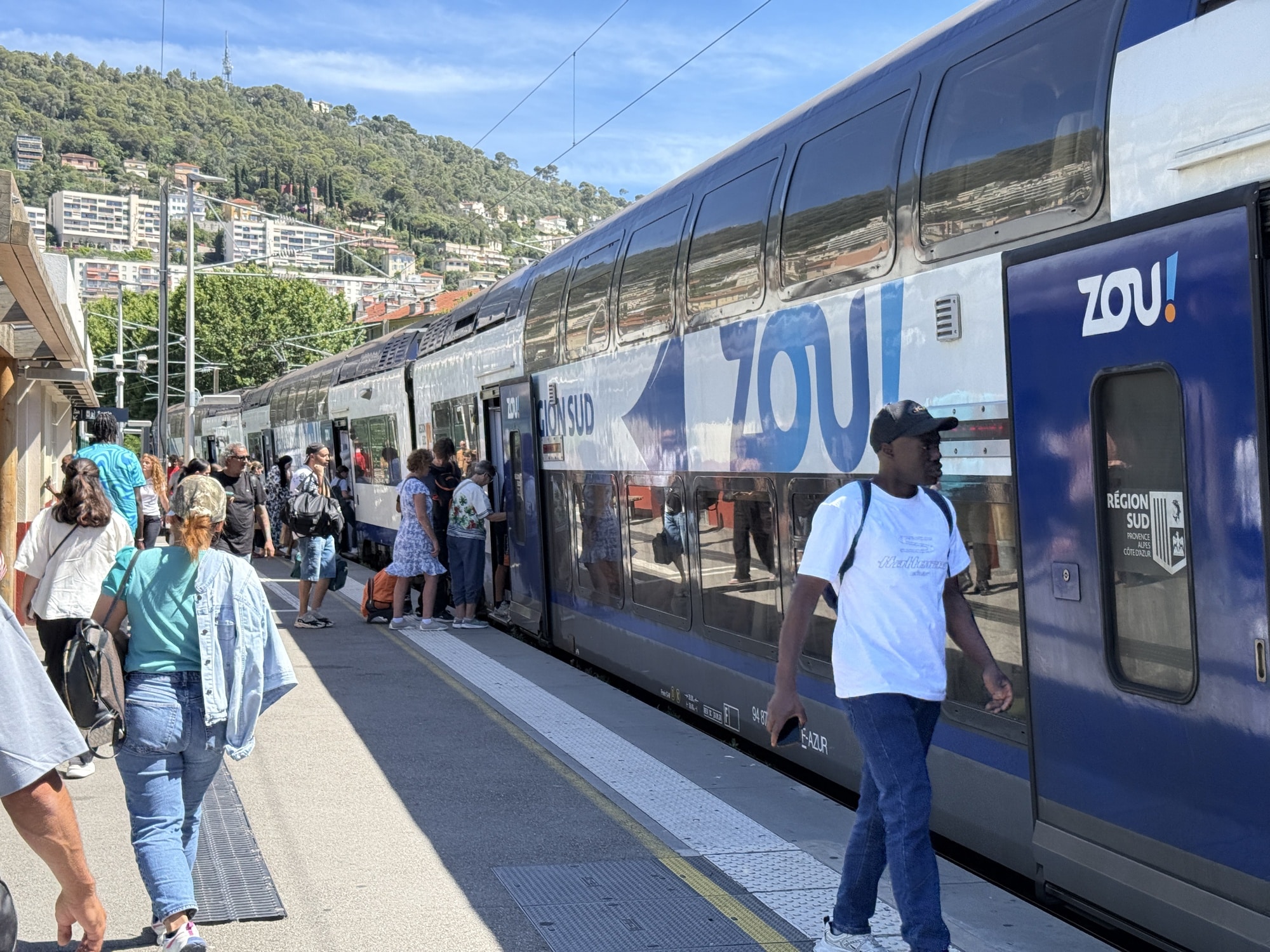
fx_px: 1761
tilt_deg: -2.4
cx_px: 635
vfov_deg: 30.3
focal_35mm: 48
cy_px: 476
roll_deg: -1.1
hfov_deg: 39.7
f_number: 1.78
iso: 80
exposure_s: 1/2146
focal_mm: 6.76
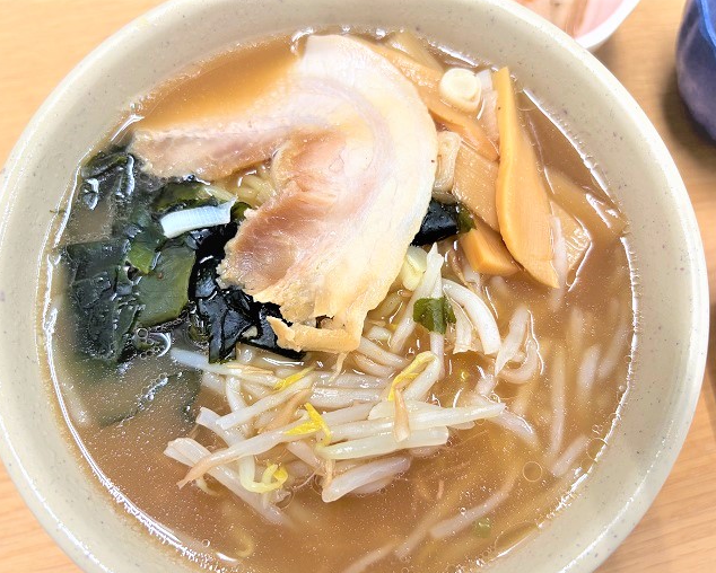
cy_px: 293
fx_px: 594
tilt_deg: -72.0
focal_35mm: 28
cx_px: 370
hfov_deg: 62.2
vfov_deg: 51.6
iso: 64
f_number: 1.6
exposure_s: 1/60
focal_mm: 5.96
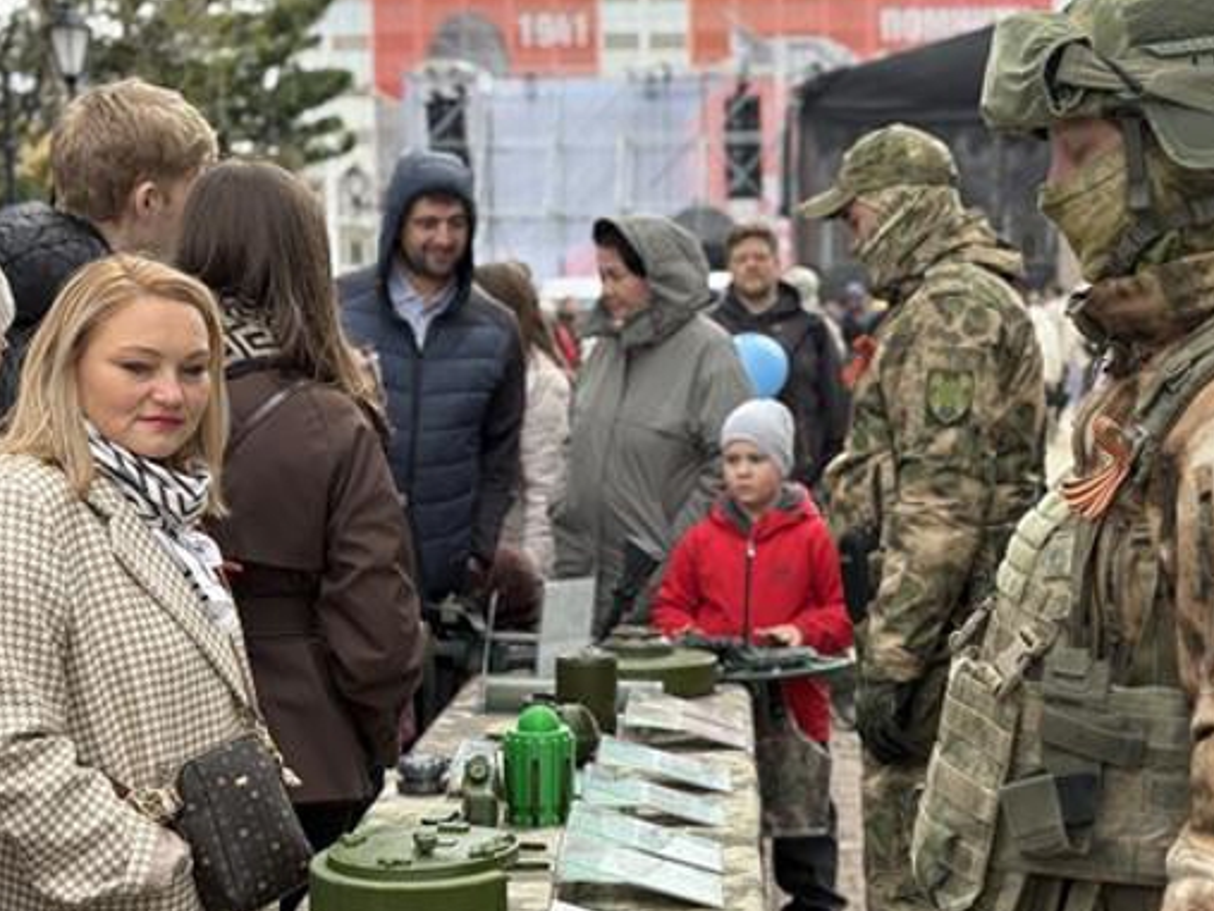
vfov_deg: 23.3
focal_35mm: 63
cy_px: 430
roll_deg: +1.3
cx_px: 741
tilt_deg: -2.8
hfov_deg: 30.6
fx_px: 2209
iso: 64
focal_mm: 6.76
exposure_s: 1/778
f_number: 1.78
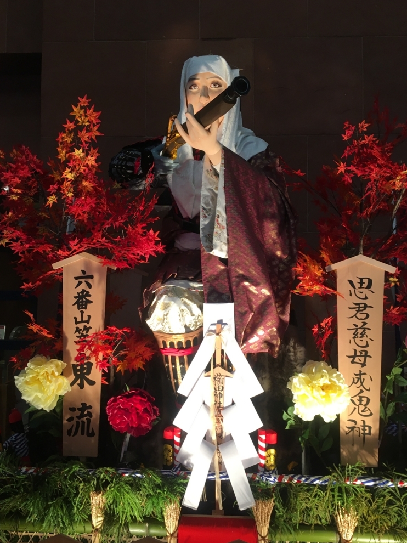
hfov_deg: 46.8
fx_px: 471
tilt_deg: +1.6
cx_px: 200
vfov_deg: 60.0
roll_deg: +0.4
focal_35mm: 30
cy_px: 273
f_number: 2.2
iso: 32
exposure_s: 1/30
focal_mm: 4.15
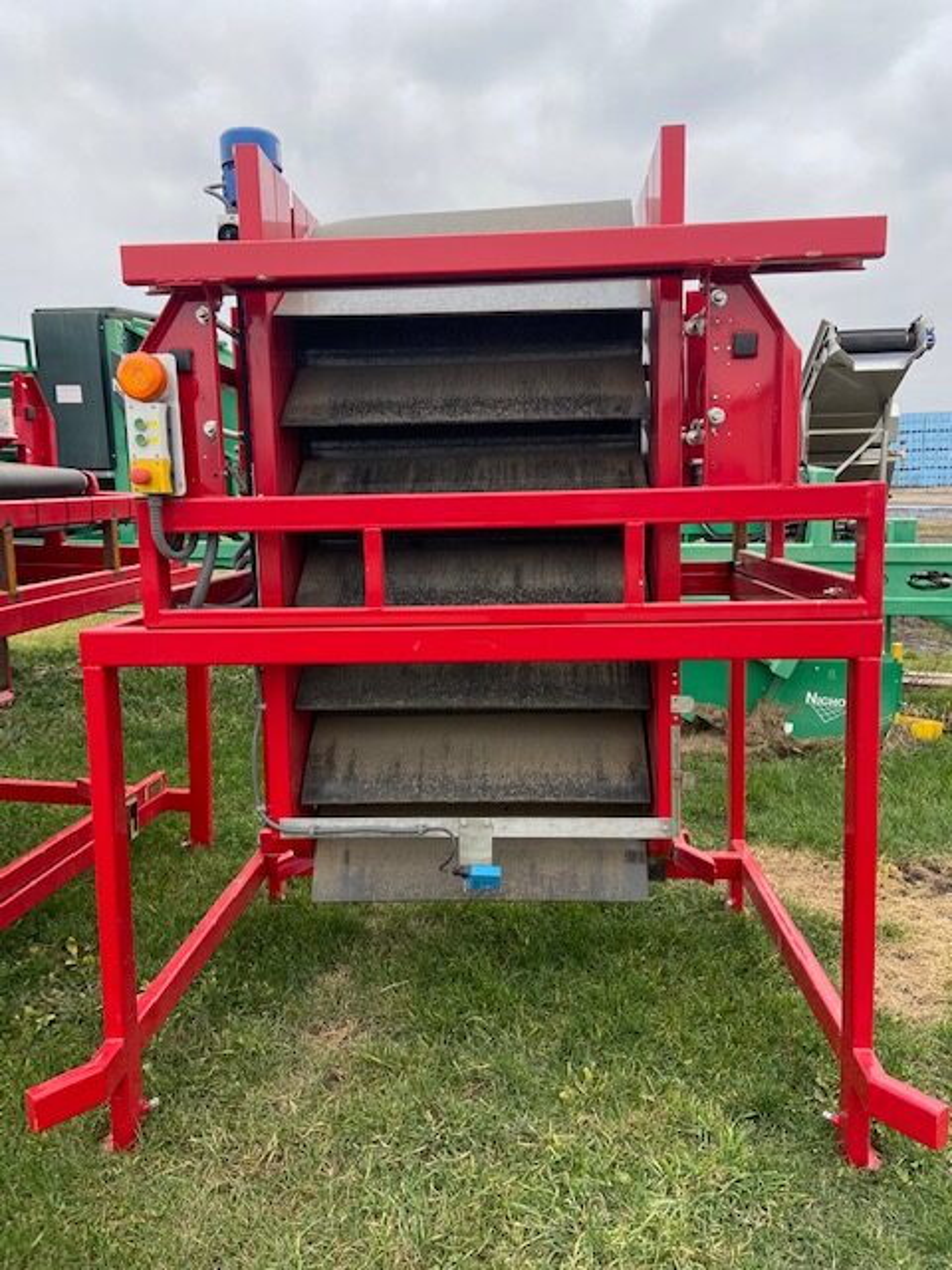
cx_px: 476
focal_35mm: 26
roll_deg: +0.0
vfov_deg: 67.3
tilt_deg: -8.3
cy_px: 635
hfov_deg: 53.1
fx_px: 953
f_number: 1.8
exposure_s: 1/133
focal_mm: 4.25
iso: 32
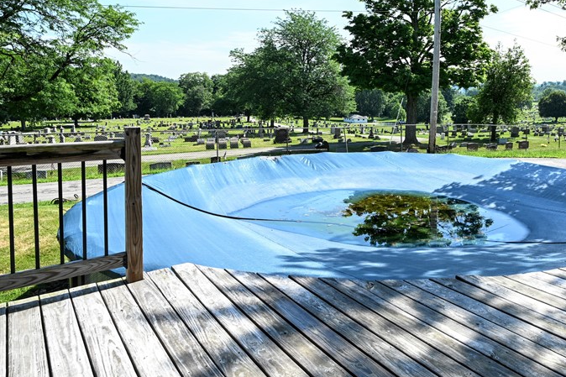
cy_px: 125
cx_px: 389
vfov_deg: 44.3
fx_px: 456
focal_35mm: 29
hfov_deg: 61.7
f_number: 8
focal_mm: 12
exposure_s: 1/125
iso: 100
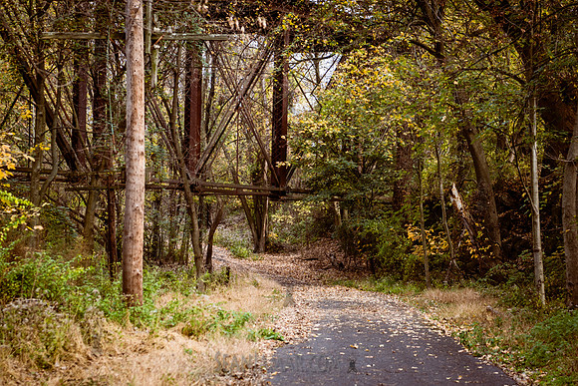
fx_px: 1686
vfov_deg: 13.0
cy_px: 193
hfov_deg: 19.5
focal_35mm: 105
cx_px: 289
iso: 200
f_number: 2.8
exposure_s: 1/400
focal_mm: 70
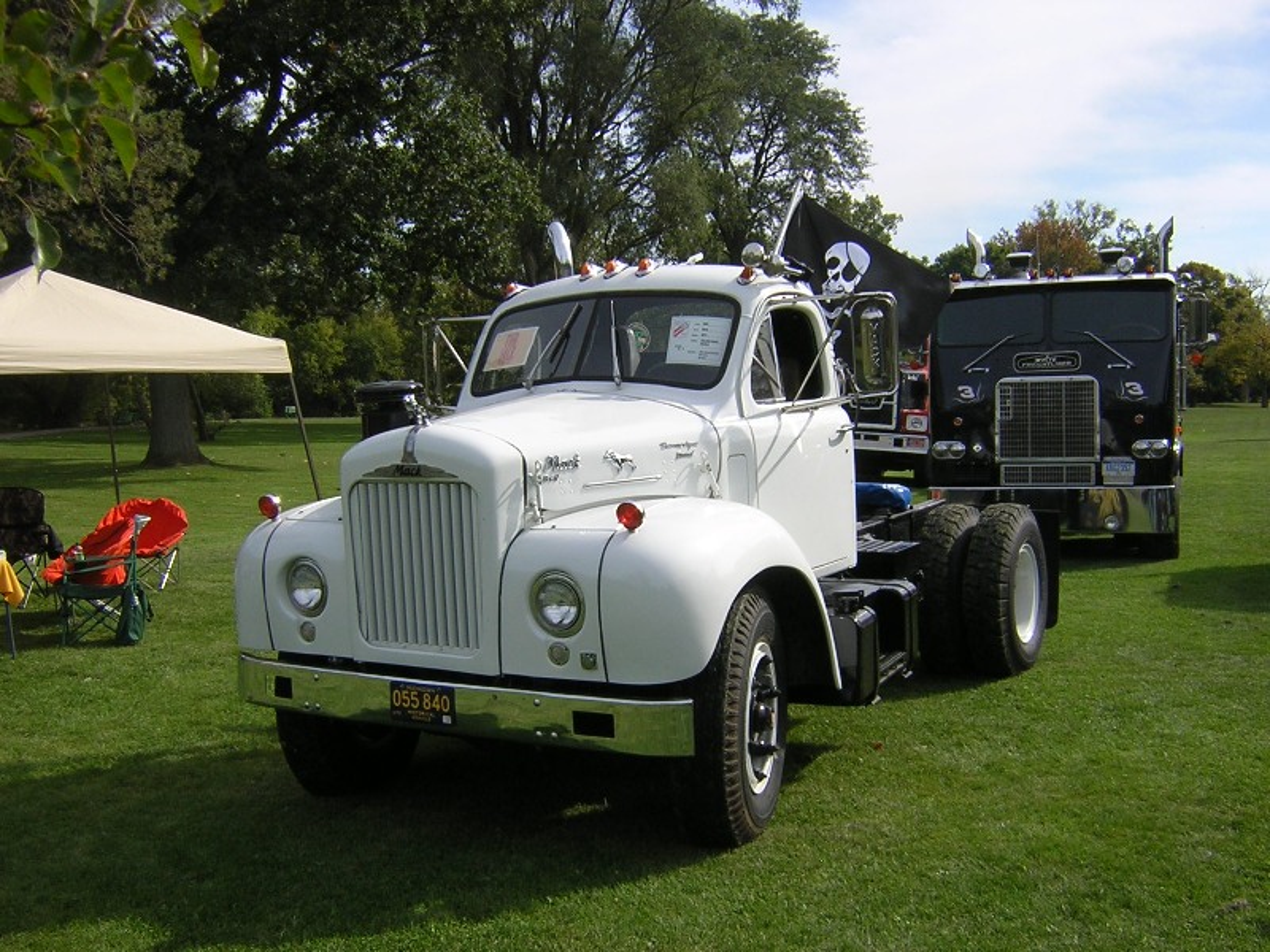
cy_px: 476
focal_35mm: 36
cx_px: 635
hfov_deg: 51.4
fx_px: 1321
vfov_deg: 39.7
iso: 100
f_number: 5.2
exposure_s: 1/299
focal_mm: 4.7
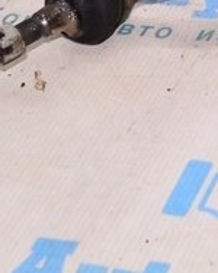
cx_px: 347
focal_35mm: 169
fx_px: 1365
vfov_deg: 11.1
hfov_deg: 8.9
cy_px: -104
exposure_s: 1/200
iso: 1600
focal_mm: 22
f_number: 8
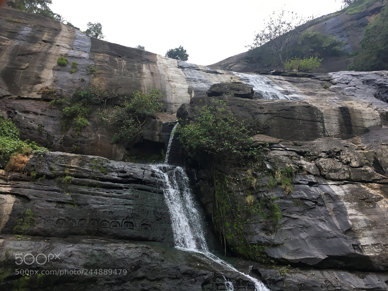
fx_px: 325
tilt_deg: +28.1
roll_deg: +4.0
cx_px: 194
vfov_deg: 48.2
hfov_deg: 61.7
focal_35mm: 29
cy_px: 146
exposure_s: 1/33
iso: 25
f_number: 2.2
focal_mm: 4.15
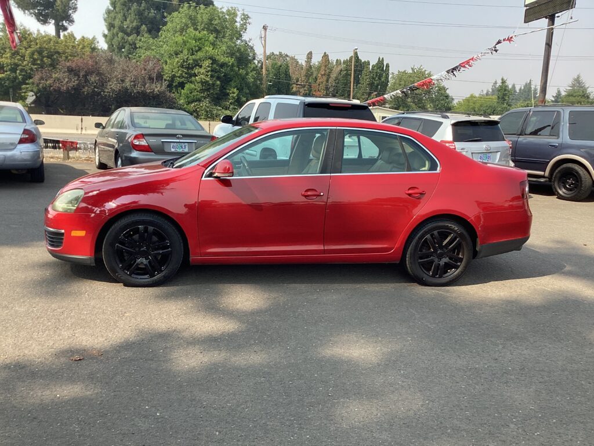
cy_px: 223
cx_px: 297
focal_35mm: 31
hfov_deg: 58.4
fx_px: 532
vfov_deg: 45.4
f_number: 2.4
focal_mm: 3.3
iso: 25
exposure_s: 1/411
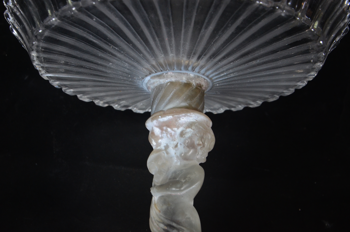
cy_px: 116
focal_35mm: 63
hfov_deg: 32.0
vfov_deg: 21.5
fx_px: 611
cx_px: 175
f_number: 8
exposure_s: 1/60
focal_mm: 42
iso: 1000
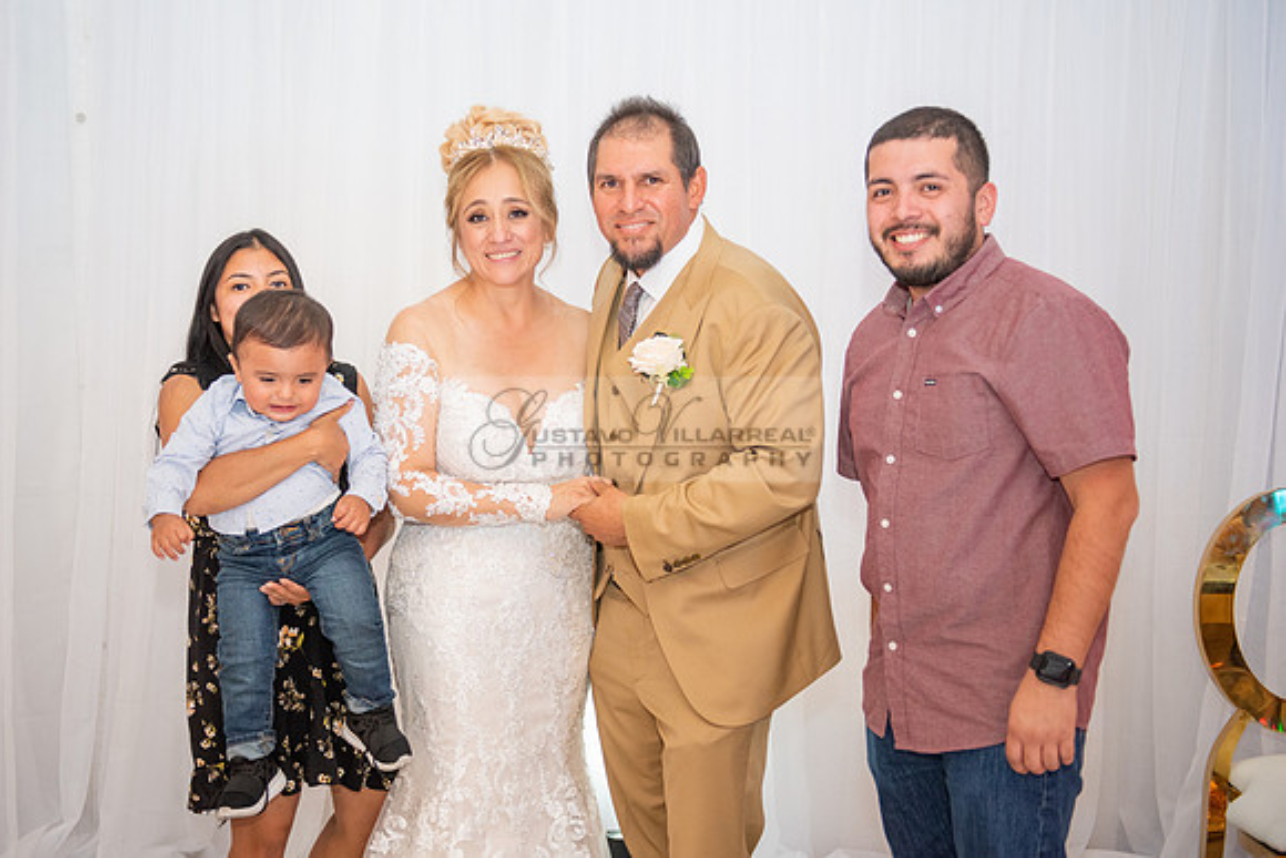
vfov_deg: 25.6
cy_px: 400
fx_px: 1891
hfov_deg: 37.5
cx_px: 530
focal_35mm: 53
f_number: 2.8
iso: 1000
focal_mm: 45
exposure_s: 1/125
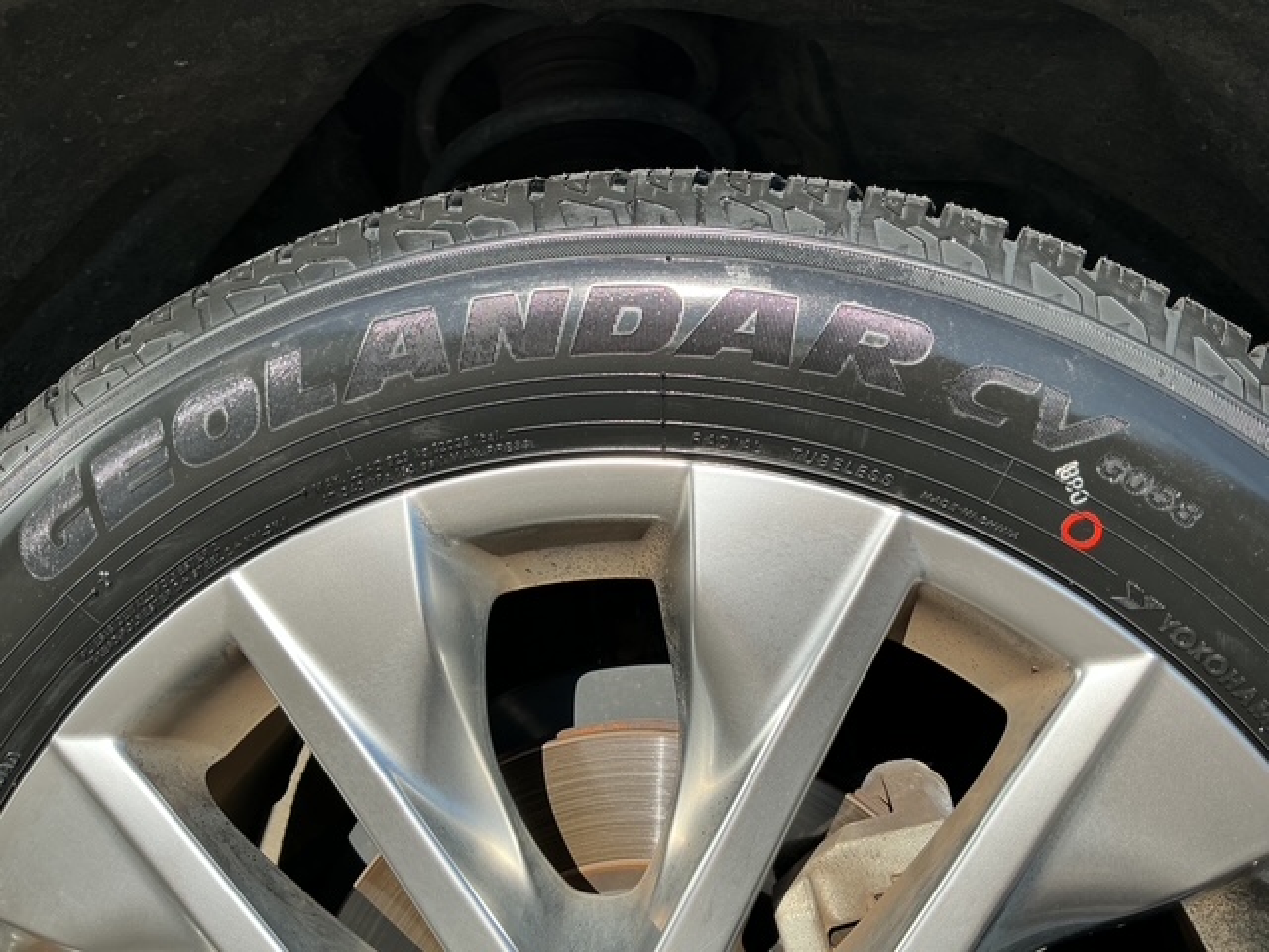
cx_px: 634
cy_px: 476
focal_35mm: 29
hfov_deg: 61.7
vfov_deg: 48.2
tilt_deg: +3.0
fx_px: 1063
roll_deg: +4.2
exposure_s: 1/804
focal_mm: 3
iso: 25
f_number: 1.8
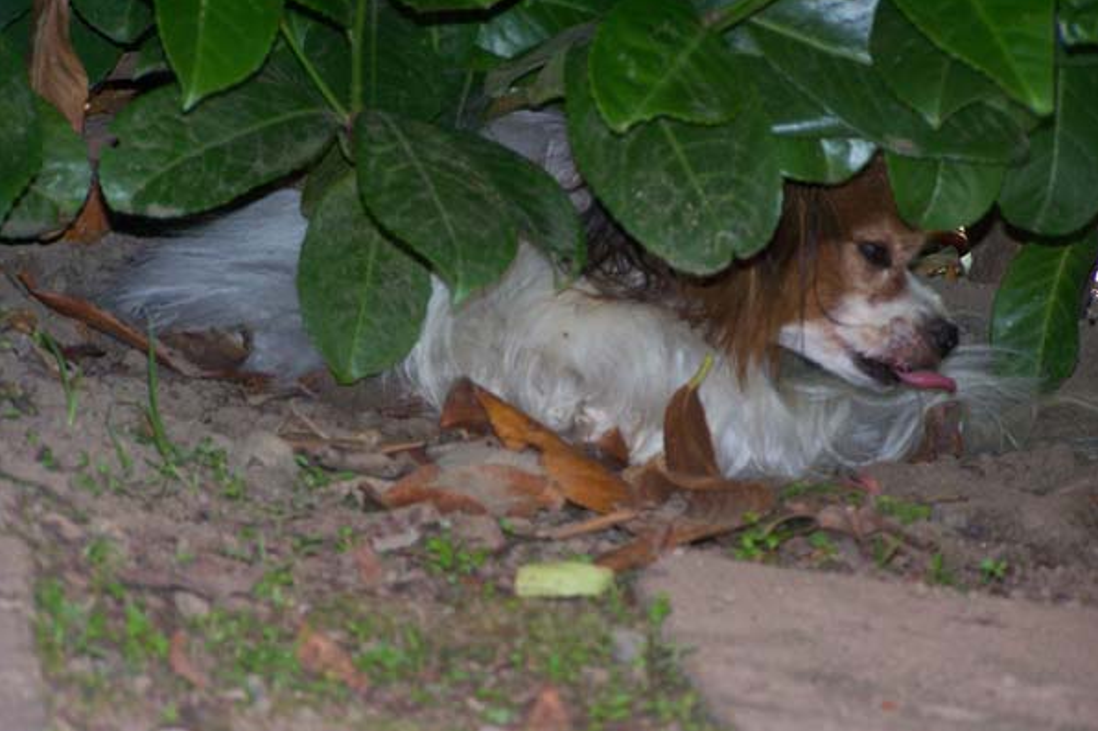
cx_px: 551
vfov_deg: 6.9
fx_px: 6037
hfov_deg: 10.4
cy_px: 379
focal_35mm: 198
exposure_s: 1/125
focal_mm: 31.3
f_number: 3.3
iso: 160
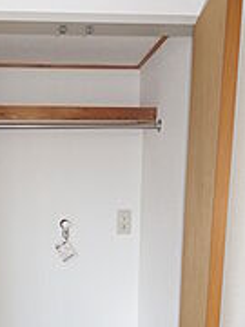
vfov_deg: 36.9
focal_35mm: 47
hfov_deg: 30.4
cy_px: 314
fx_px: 444
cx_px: 65
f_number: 3.1
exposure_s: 1/45
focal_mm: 4
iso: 160
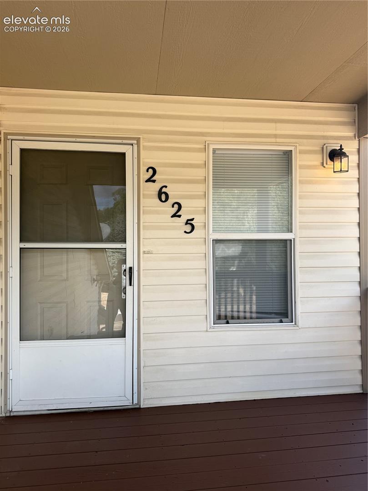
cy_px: 246
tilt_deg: +1.0
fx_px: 340
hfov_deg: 56.8
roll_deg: +0.8
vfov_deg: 71.6
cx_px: 184
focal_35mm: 24
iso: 80
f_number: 1.78
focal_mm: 6.76
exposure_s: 1/979
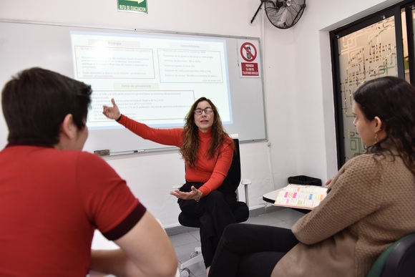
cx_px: 208
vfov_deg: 45.0
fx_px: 334
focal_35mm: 29
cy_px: 138
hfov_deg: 63.6
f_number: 4
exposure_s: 1/80
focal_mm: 29
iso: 1000
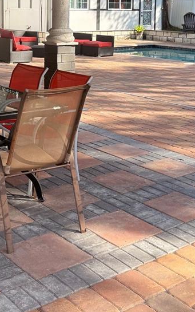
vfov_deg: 34.6
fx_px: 476
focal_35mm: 56
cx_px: 53
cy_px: 44
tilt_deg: -4.5
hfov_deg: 23.0
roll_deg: -0.7
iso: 100
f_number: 1.78
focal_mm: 6.76
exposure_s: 1/1553
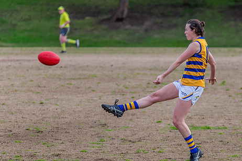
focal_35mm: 460
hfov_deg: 4.5
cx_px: 181
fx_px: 3092
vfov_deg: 3.0
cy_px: 106
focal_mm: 280
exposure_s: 1/1600
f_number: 6.3
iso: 800
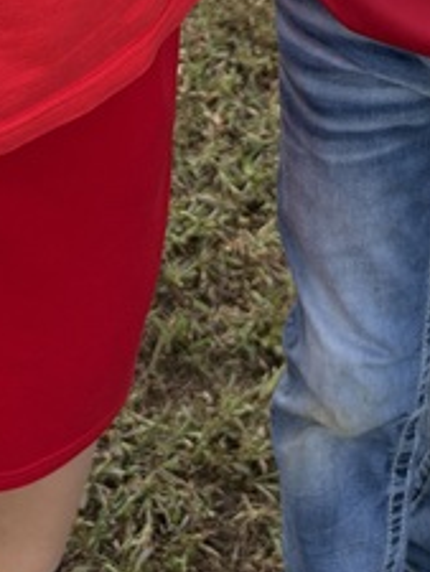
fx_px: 1804
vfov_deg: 15.7
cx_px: 145
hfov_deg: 13.6
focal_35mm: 109
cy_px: -427
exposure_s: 1/1167
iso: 100
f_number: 1.8
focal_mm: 6.93
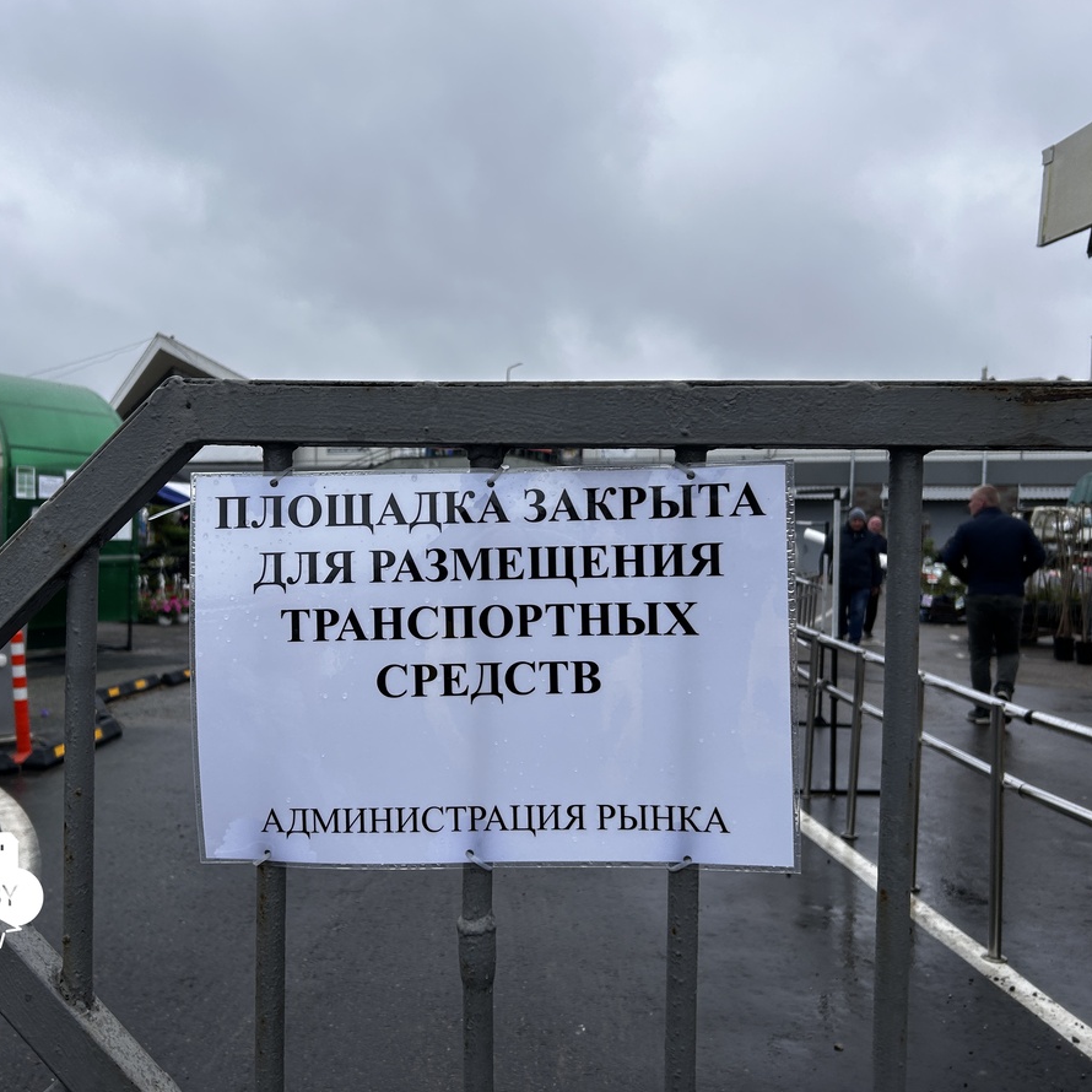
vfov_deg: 52.5
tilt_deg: -0.6
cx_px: 449
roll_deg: -2.9
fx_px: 1106
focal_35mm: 31
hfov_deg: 52.3
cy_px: 545
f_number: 1.5
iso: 50
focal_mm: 5.7
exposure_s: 1/1326
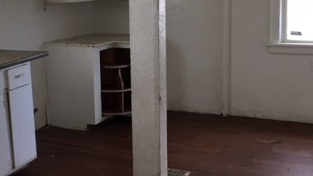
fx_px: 440
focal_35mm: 53
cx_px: 145
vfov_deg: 22.5
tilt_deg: -7.9
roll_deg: +1.5
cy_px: 56
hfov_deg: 39.1
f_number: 2.2
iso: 80
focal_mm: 4.15
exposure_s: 1/30
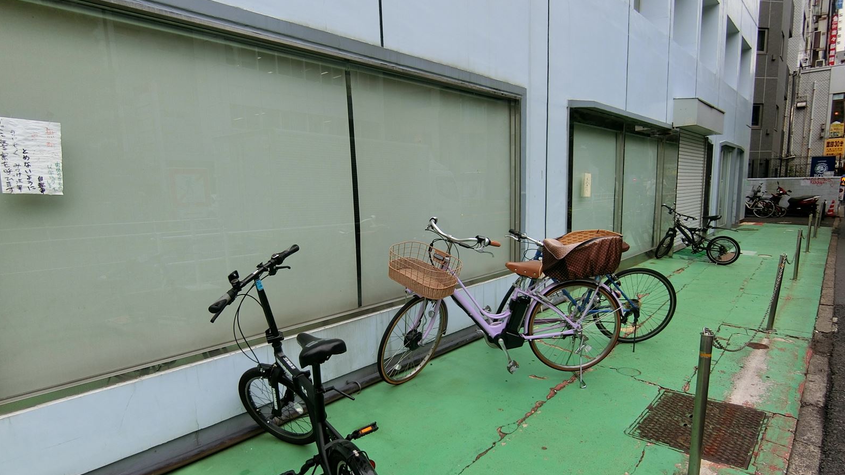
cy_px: 276
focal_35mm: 21
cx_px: 426
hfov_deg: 83.8
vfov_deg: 53.4
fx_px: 471
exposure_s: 1/320
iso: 80
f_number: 2.7
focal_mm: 4.06
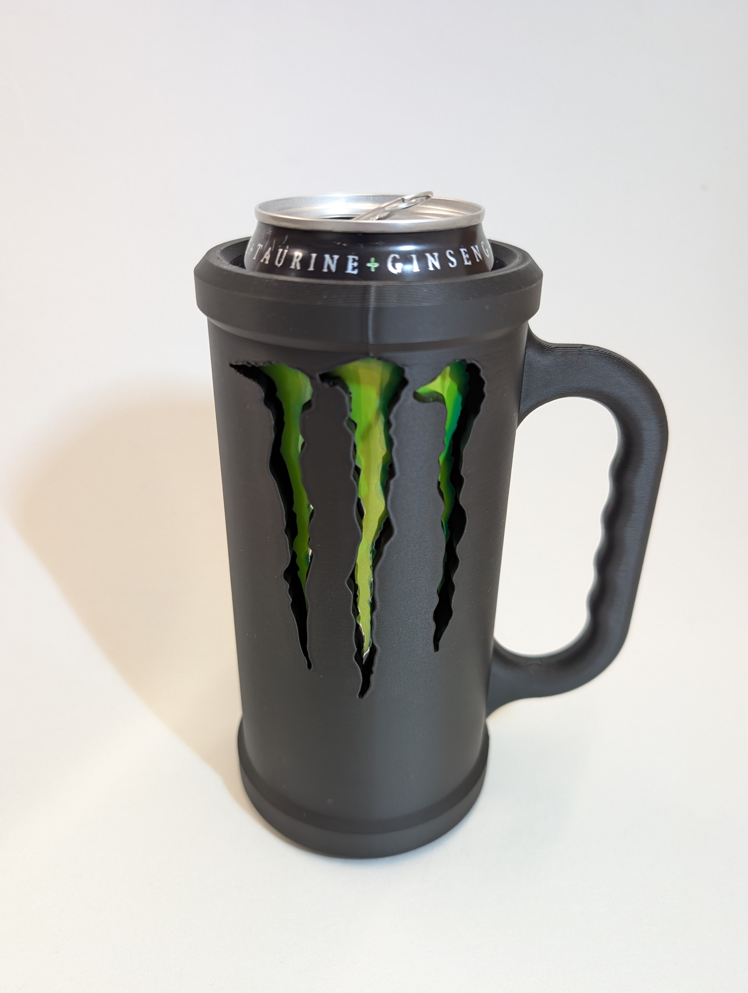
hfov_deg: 56.9
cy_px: 496
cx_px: 374
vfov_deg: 71.5
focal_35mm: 24
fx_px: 690
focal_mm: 6.9
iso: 289
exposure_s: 1/345
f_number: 1.68
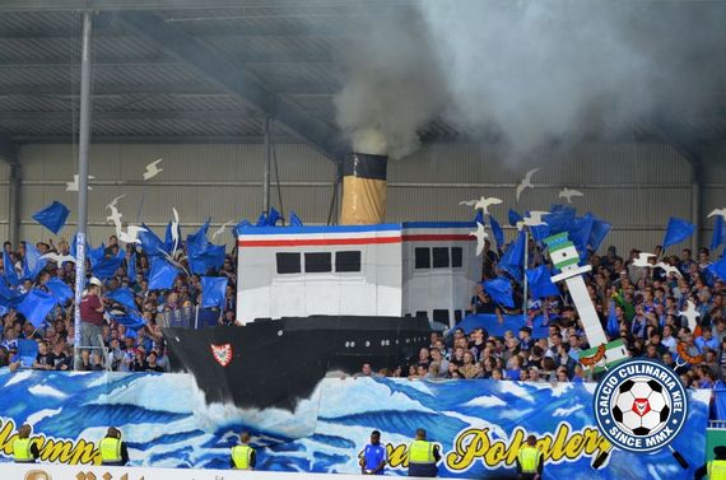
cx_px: 363
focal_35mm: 158
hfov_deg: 13.1
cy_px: 240
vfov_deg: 8.7
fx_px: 3168
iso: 800
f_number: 2.8
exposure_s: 1/500
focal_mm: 105
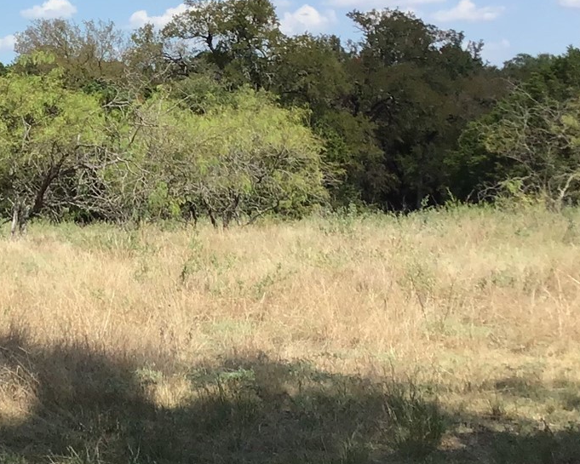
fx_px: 1562
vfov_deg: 16.9
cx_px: -8
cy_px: 153
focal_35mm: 91
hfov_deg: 20.3
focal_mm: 3.3
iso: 25
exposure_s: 1/1508
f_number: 2.4
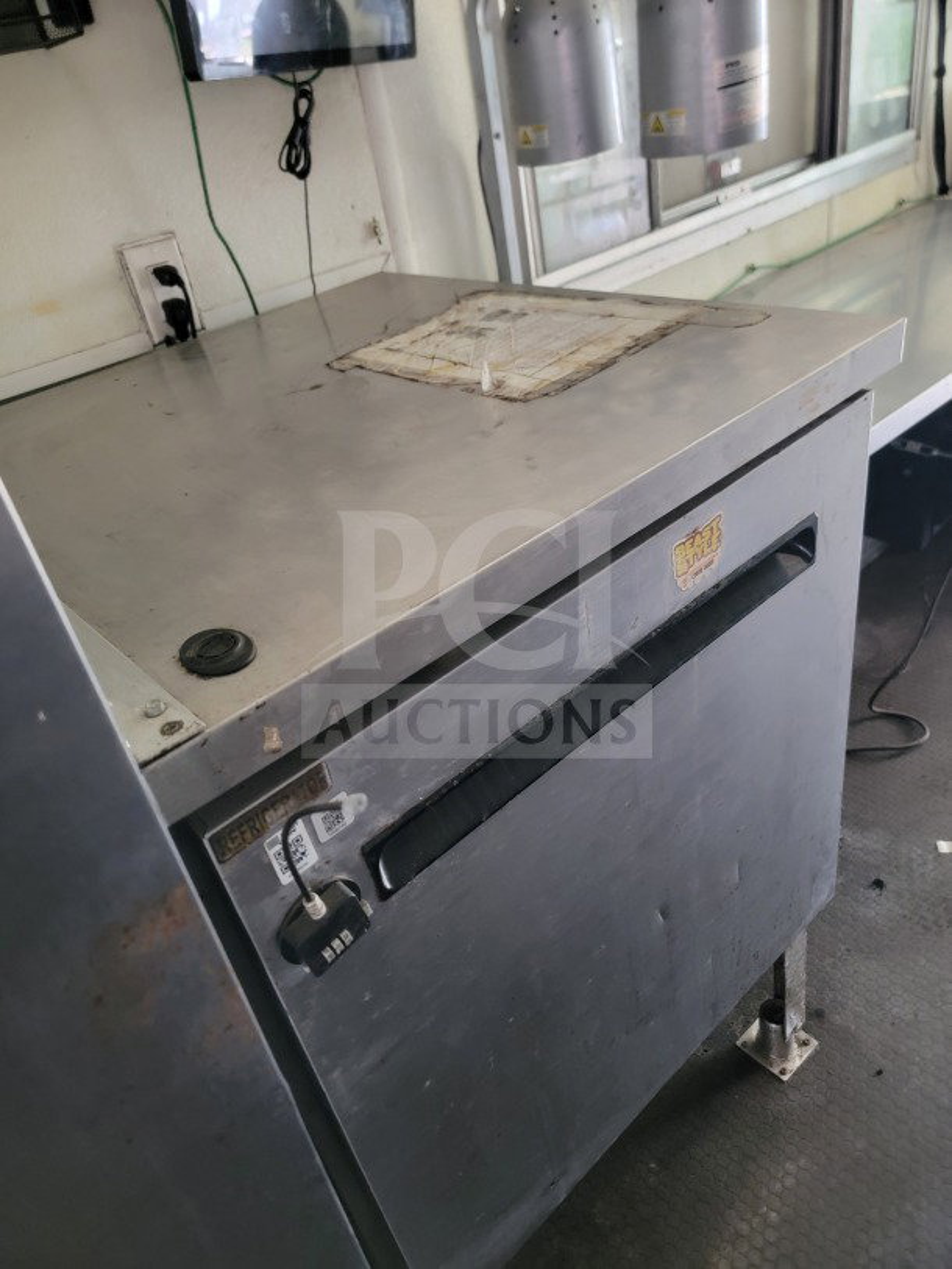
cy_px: 634
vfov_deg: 71.6
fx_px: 880
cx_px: 476
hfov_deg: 56.8
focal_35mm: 24
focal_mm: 6.7
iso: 500
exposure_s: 1/40
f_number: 1.8
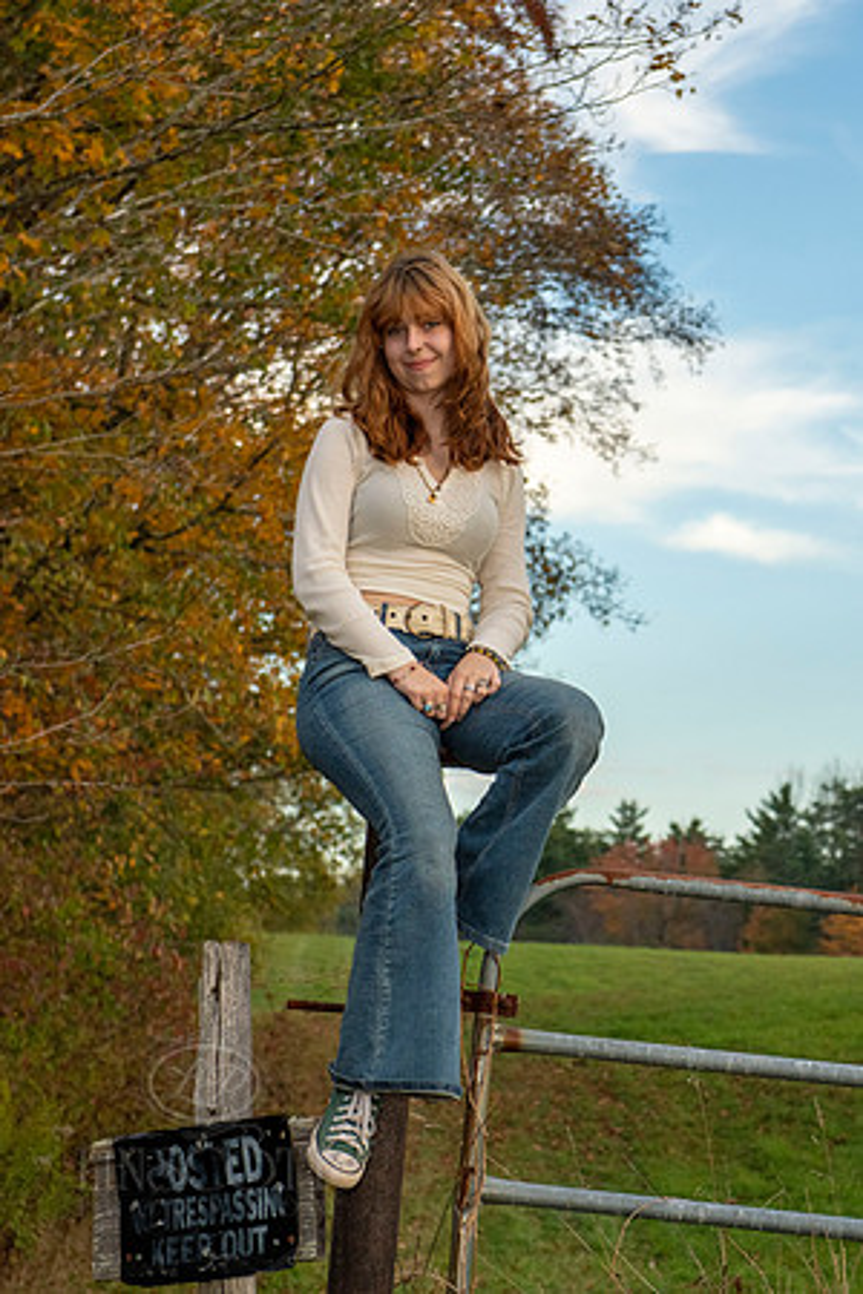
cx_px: 753
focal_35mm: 93
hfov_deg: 14.6
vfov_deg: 21.9
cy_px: 647
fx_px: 3344
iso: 800
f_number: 5
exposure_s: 1/1600
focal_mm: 62
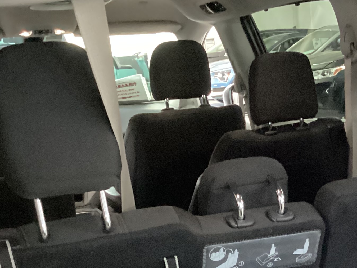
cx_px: 297
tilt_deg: -21.2
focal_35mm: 75
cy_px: 306
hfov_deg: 25.4
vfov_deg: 18.8
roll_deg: +3.3
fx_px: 774
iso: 640
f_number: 2.4
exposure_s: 1/20
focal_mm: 3.3
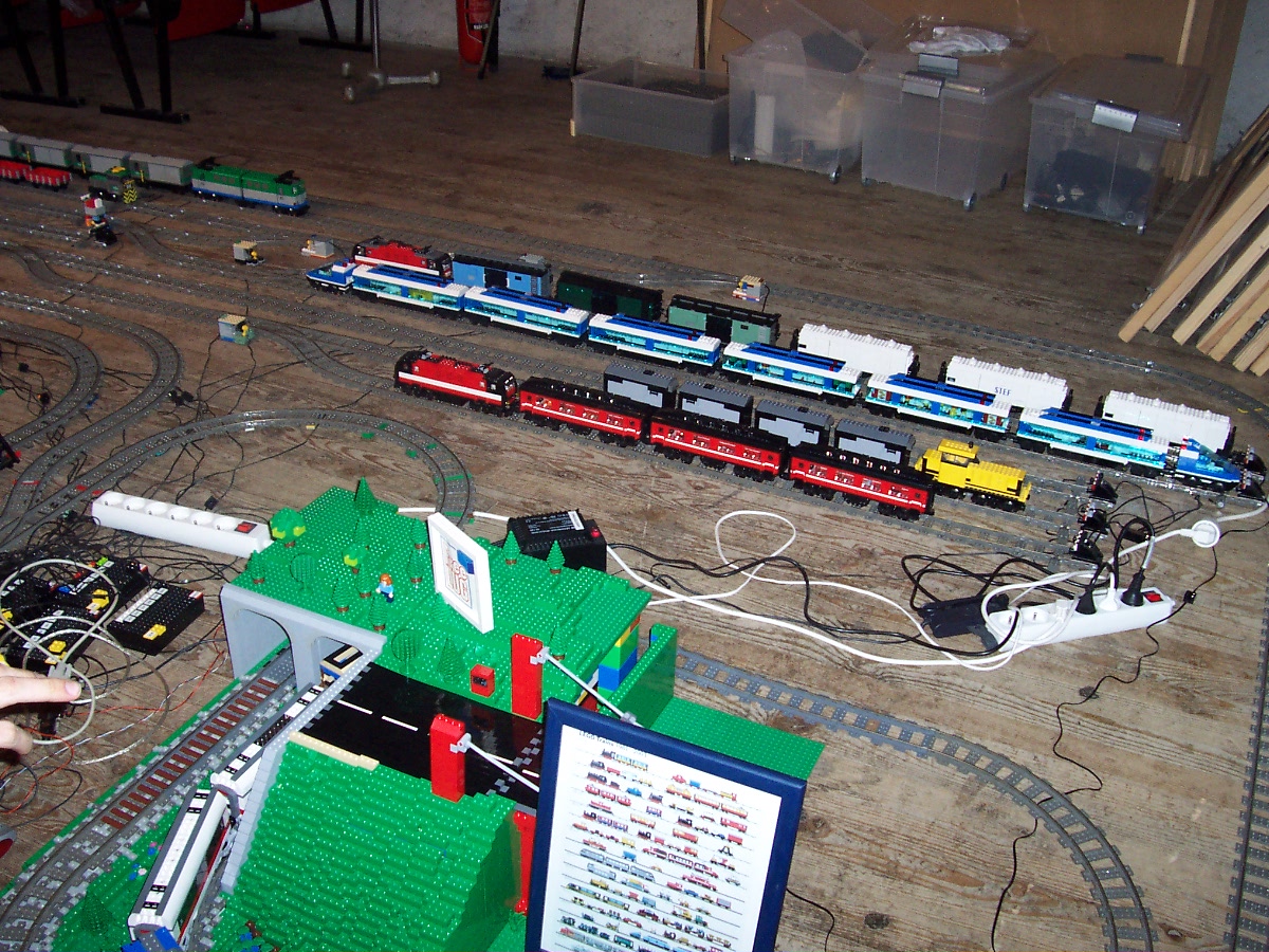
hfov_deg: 50.1
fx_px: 1356
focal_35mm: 37
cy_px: 476
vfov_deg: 38.7
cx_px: 634
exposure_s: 1/60
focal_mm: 5.6
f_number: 2.8
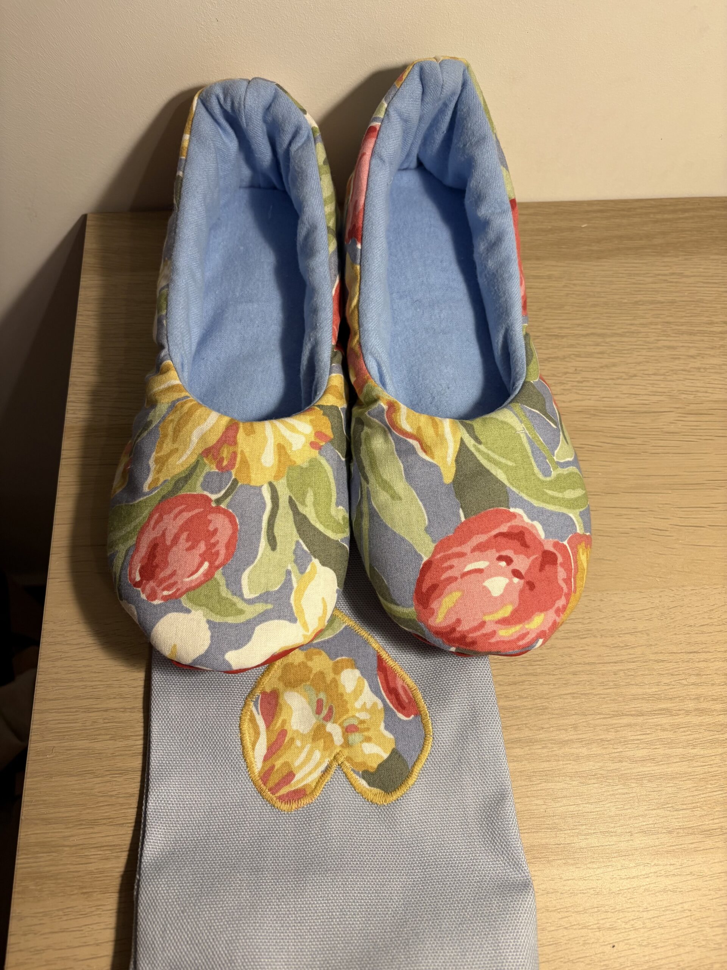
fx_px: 728
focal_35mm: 26
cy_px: 485
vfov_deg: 67.3
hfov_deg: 53.1
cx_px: 364
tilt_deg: -64.0
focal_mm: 5.96
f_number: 1.6
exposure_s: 1/100
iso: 125
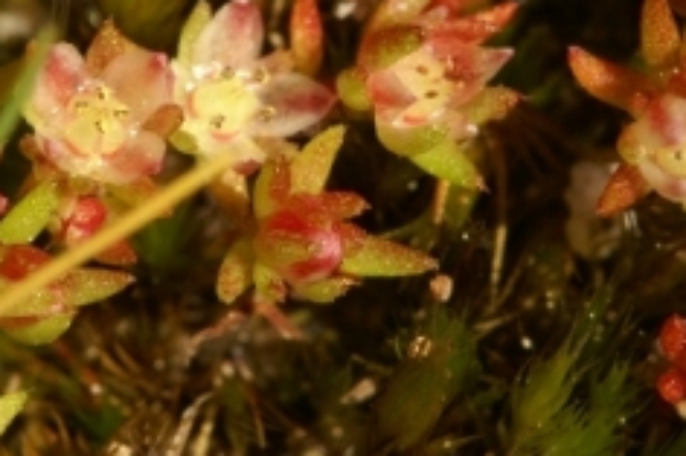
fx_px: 7179
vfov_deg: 3.6
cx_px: 288
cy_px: 158
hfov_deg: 5.5
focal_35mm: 377
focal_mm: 100
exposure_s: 1/40
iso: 100
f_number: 11
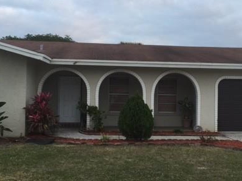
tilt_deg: +1.9
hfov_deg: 39.5
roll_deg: -1.9
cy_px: 95
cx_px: 144
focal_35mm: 48
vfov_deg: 30.2
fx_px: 335
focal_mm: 4.15
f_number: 2.2
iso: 32
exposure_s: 1/40
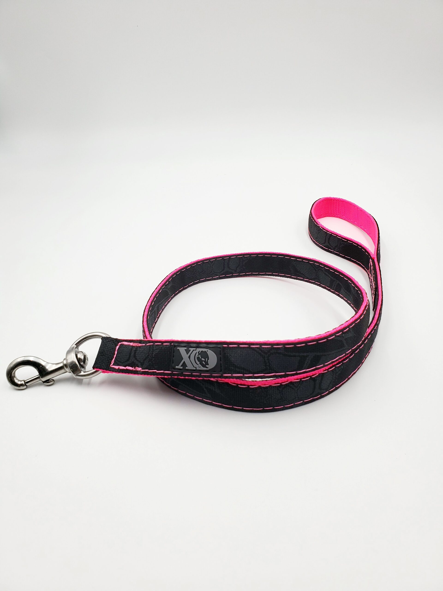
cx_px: 222
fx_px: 444
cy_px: 296
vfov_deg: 67.3
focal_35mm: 26
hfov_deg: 53.1
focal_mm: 4.3
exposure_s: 1/179
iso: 50
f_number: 2.4
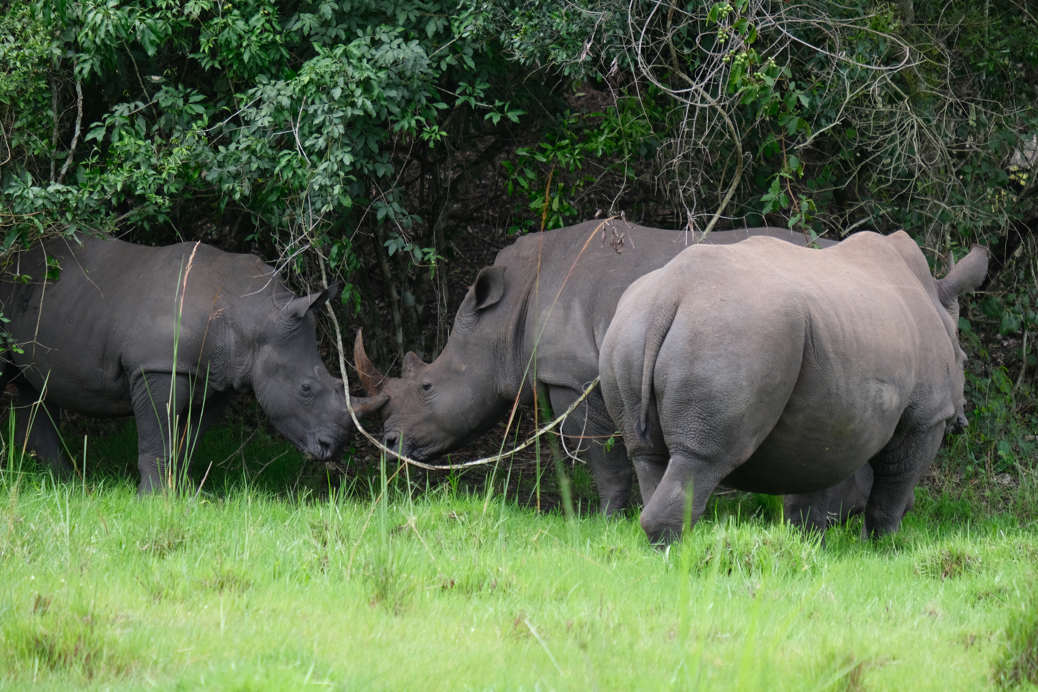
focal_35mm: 300
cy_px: 346
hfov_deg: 6.9
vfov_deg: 4.6
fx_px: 8649
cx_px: 519
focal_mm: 200
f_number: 4.8
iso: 250
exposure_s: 1/300
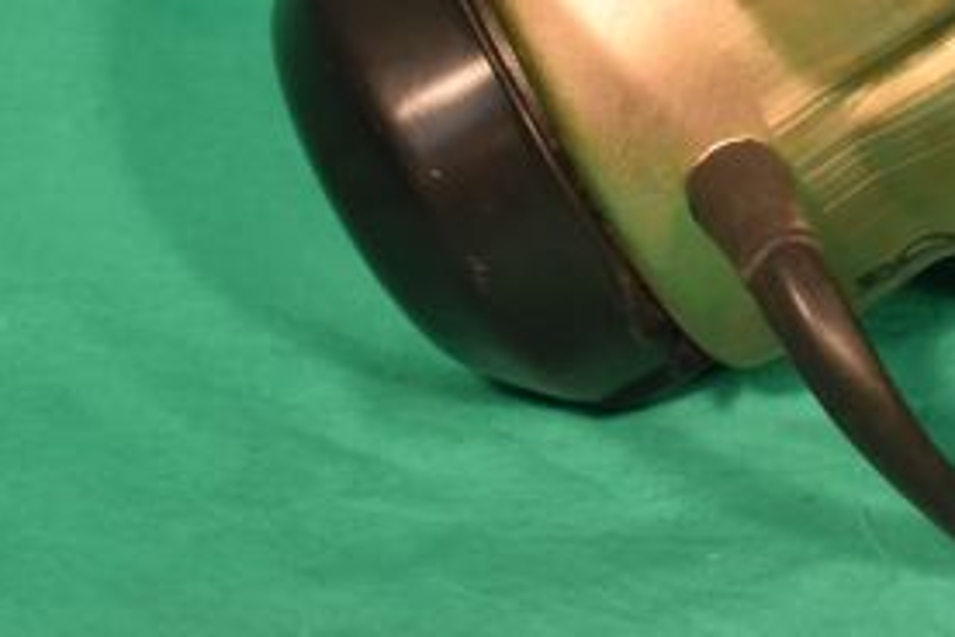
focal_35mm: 124
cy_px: 28
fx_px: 3289
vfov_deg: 11.0
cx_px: 865
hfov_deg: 16.3
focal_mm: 38
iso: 1800
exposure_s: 1/60
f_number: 20
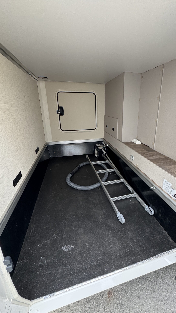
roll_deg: -1.0
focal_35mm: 16
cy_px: 149
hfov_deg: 66.3
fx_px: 133
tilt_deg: -17.1
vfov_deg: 99.3
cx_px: 108
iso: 125
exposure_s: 1/99
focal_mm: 2.22
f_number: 2.2
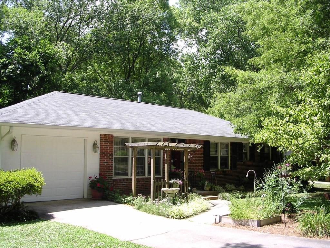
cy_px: 124
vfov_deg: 37.7
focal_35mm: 38
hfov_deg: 49.0
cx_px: 165
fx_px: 362
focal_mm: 5.8
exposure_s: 1/331
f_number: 2.8
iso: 100
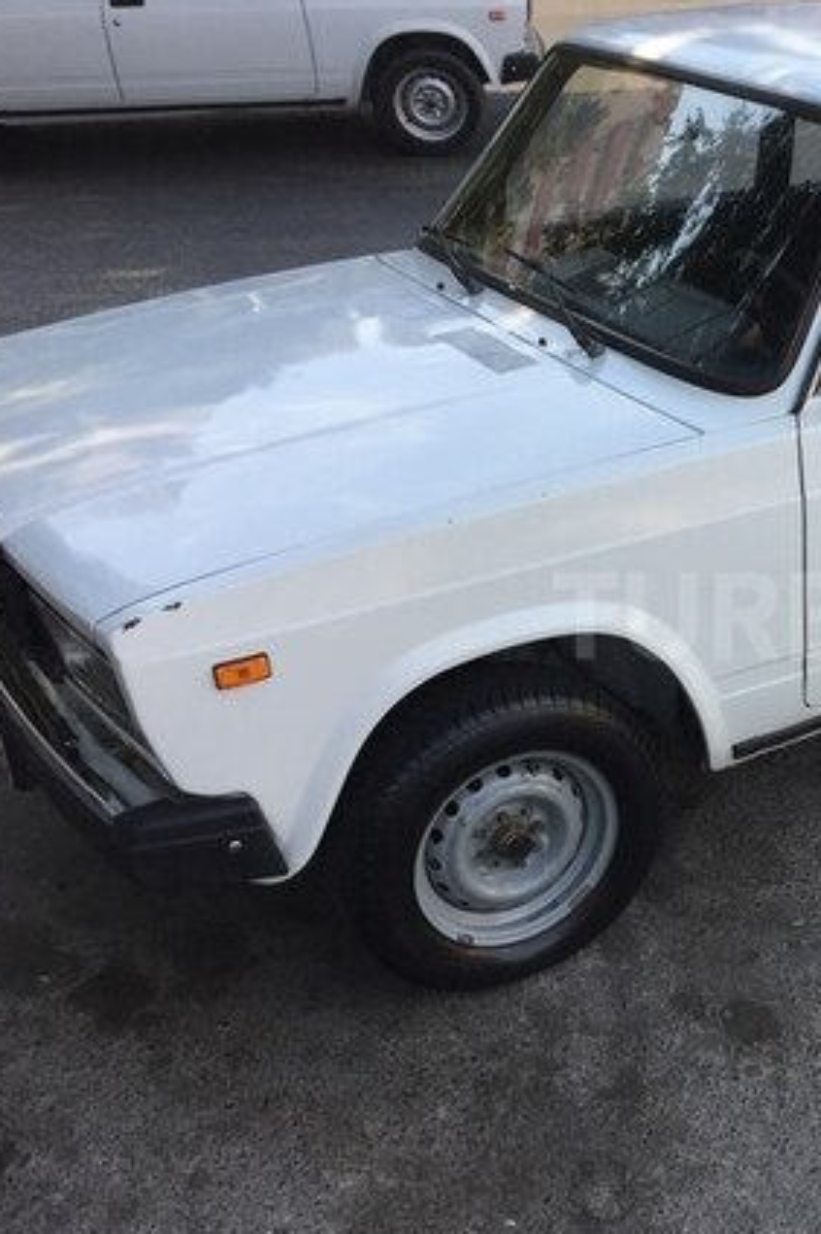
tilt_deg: -29.5
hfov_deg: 26.8
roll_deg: -4.3
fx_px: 1610
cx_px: 850
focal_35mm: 47
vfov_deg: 41.9
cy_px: 616
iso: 32
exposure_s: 1/455
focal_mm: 4.15
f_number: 2.2
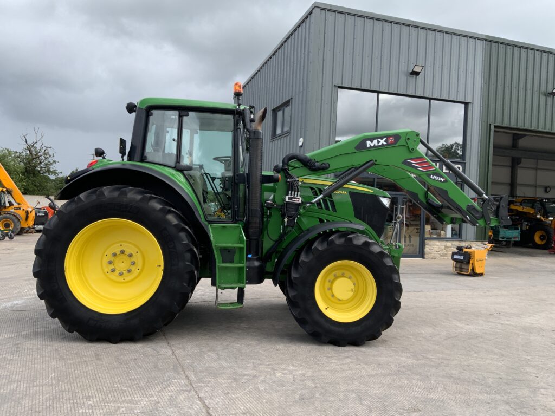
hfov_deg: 61.7
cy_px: 208
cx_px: 278
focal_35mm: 29
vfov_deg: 48.2
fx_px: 465
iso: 16
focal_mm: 3
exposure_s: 1/739
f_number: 1.8
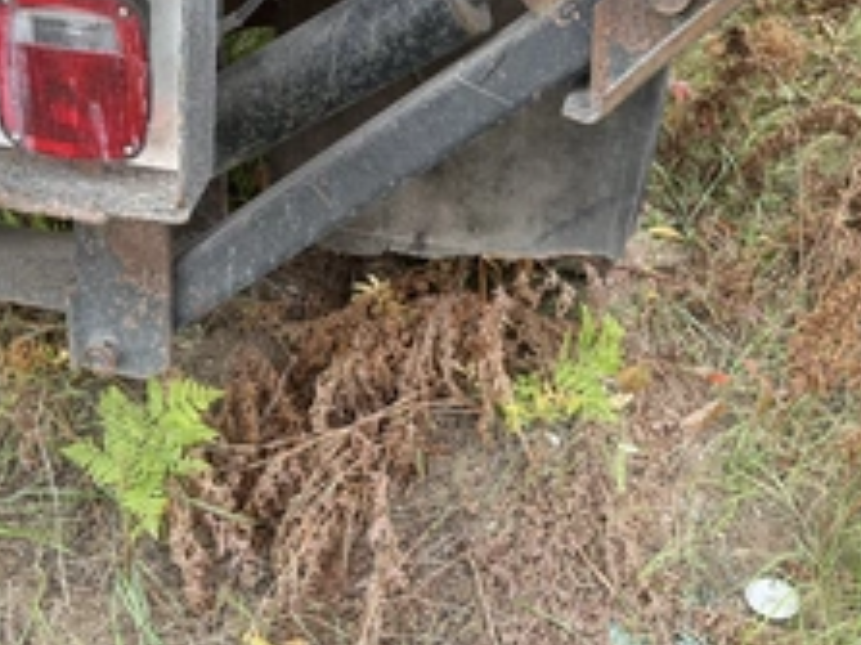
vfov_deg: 32.6
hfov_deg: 43.9
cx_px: 409
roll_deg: -3.6
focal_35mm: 43
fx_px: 1069
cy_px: 127
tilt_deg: -24.7
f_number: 1.78
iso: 100
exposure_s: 1/298
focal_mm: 6.76
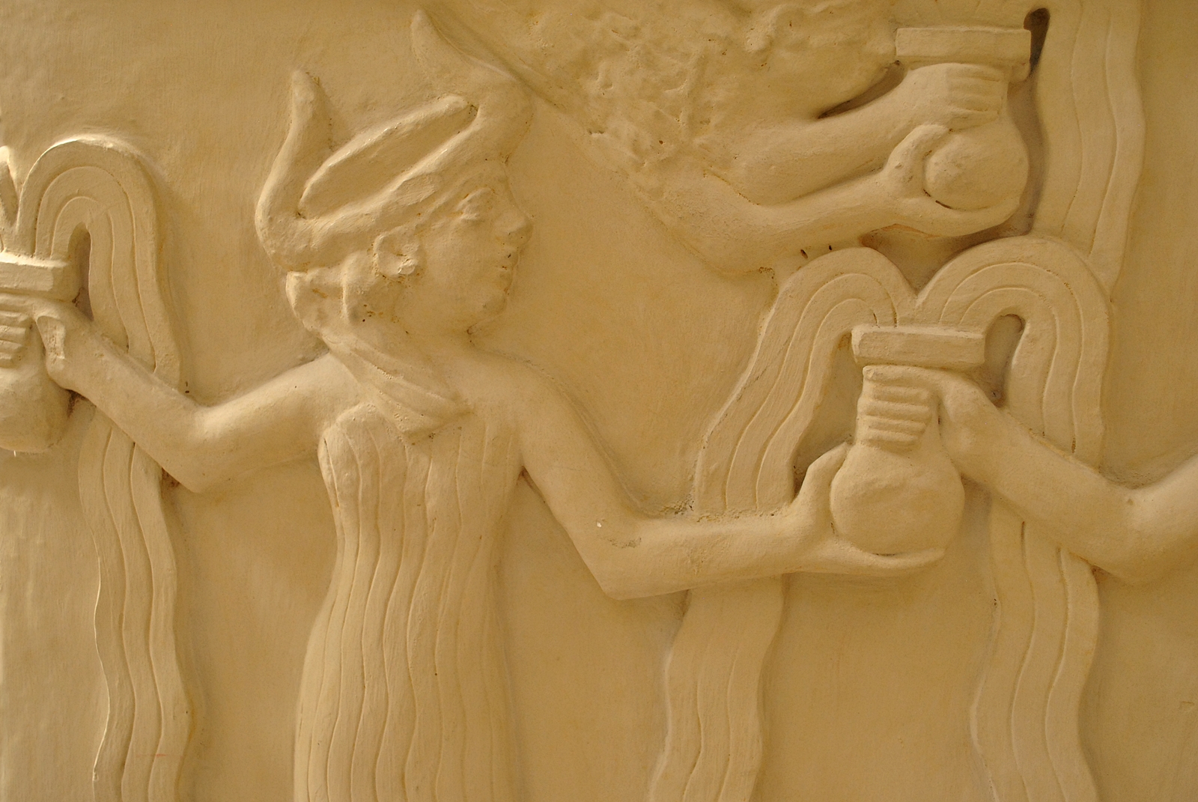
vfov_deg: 32.0
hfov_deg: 46.3
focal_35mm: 42
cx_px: 599
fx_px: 1399
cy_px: 401
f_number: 5
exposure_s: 1/160
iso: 640
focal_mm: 28
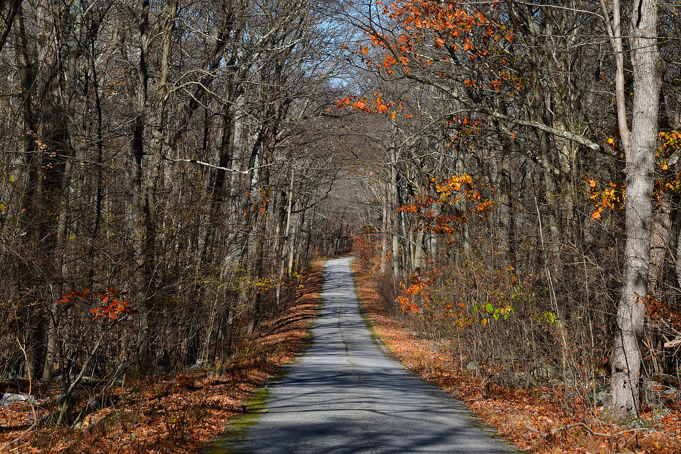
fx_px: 1835
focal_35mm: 97
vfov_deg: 14.1
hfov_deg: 21.0
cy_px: 227
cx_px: 340
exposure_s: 1/100
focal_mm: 65
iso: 220
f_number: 16
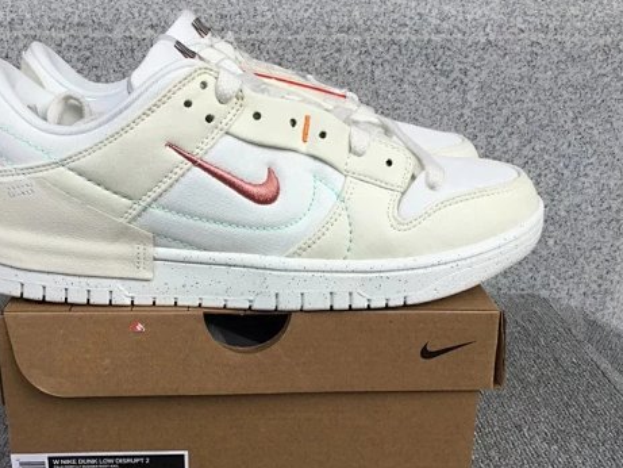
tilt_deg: -18.5
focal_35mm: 43
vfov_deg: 33.5
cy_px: 276
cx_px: 258
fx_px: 774
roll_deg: +0.1
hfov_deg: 43.7
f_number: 2.4
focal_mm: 3.3
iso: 25
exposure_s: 1/806
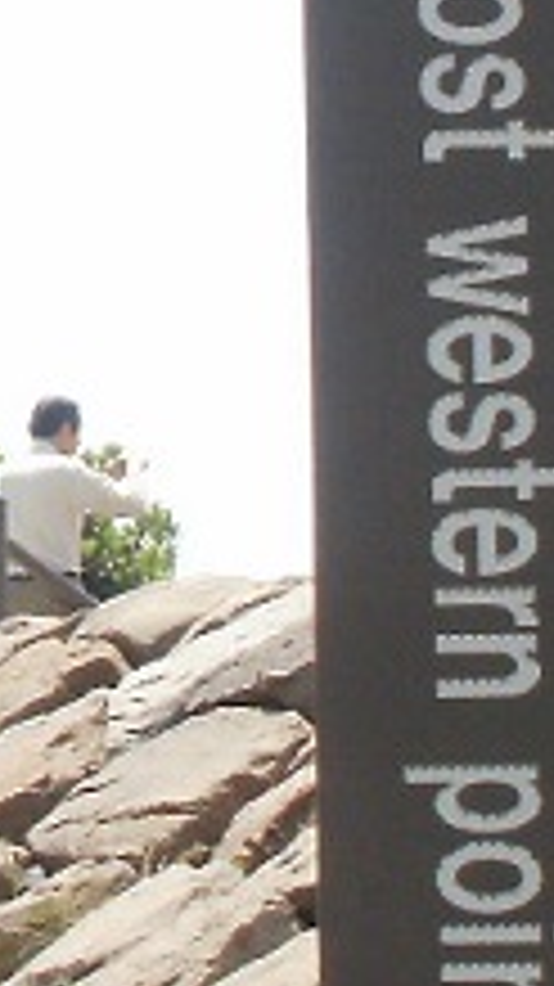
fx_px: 5255
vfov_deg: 10.7
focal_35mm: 201
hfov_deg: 5.9
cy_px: 68
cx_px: -617
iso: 100
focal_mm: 6.3
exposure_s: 1/320
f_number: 5.6
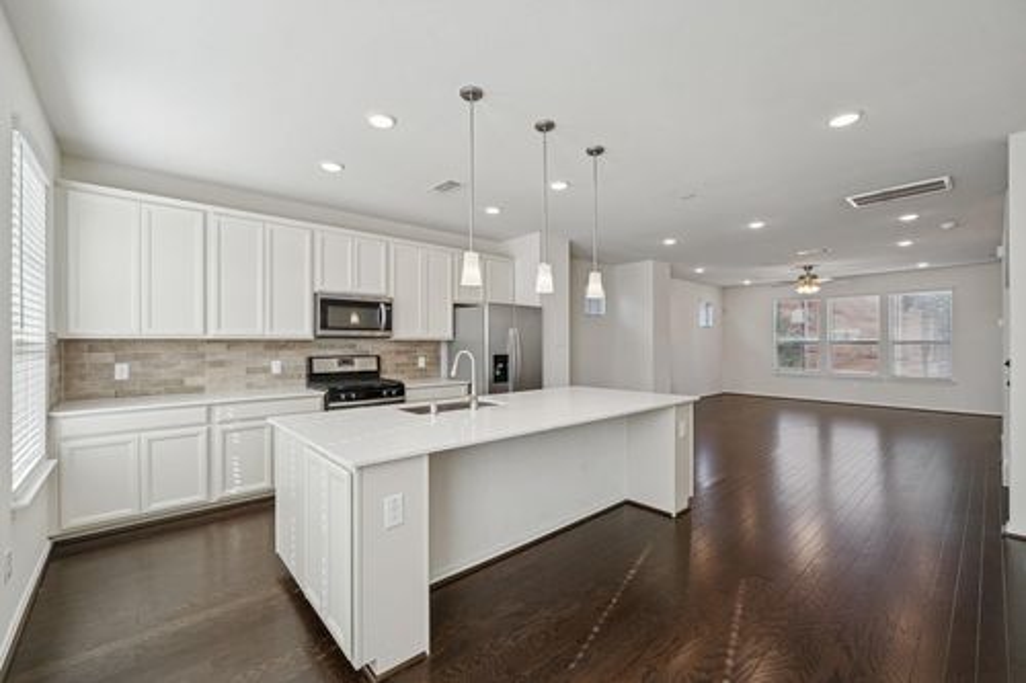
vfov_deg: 81.2
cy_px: 342
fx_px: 399
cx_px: 513
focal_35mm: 14
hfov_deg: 104.3
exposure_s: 1/100
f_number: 8
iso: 640
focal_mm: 14
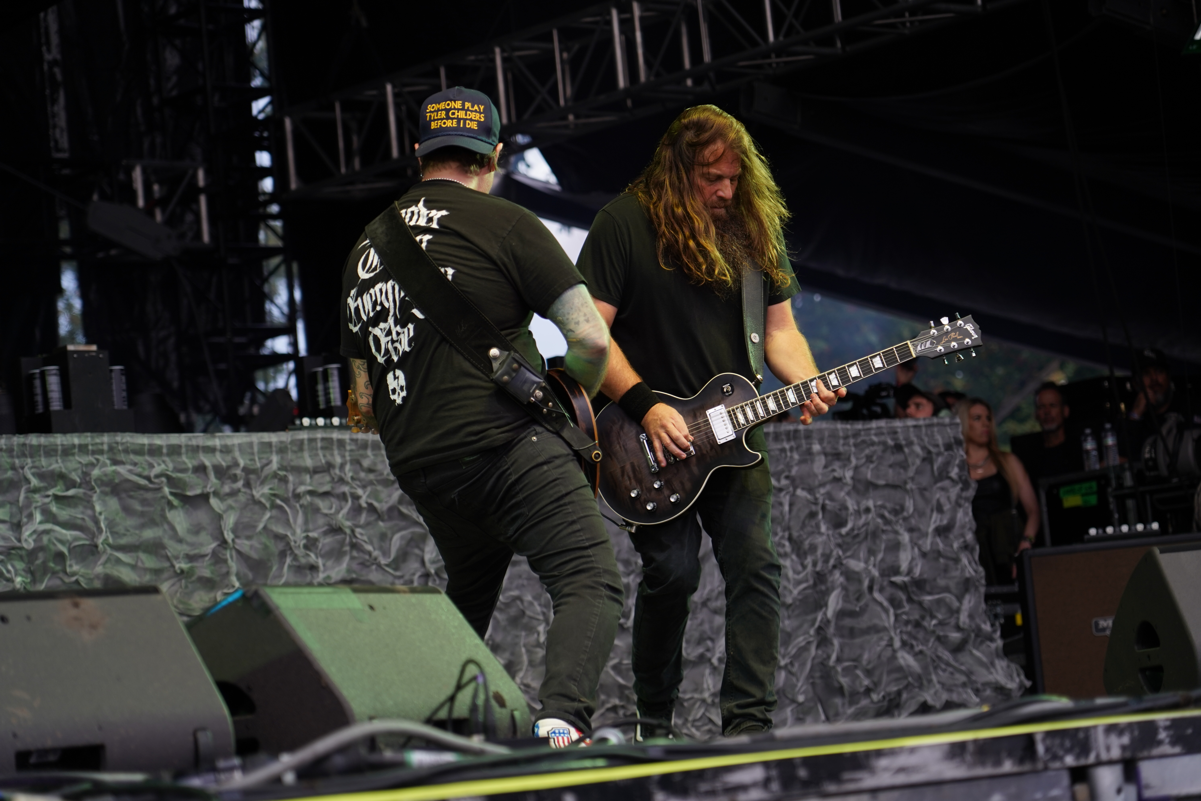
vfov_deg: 13.0
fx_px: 3503
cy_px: 400
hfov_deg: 19.5
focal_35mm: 105
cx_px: 600
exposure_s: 1/125
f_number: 4
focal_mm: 105
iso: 320
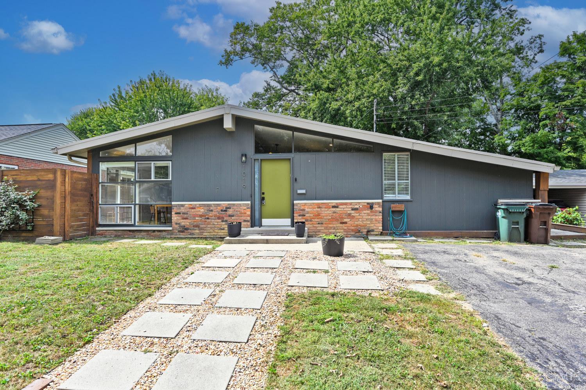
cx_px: 293
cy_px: 195
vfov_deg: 59.5
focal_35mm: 21
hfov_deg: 81.2
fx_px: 342
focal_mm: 21
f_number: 6.3
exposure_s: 1/320
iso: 100
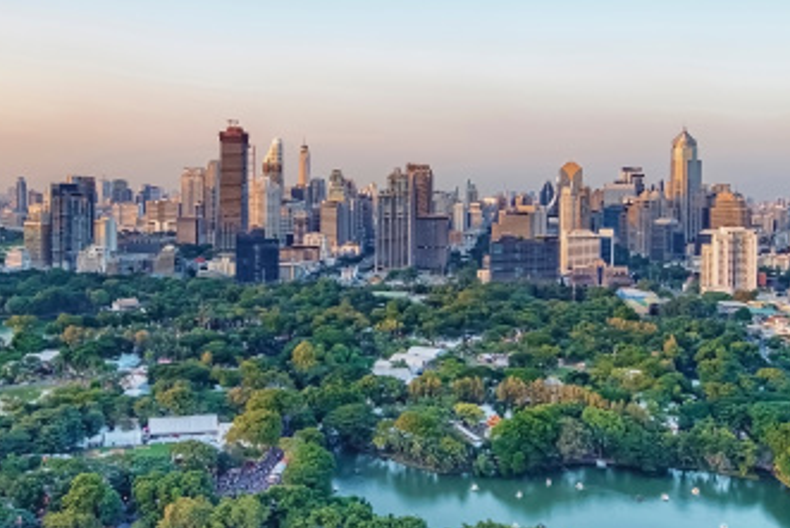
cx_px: 322
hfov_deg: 52.8
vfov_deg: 36.8
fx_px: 790
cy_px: 300
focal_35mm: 36
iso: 64
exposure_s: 1/100
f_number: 5
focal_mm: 17
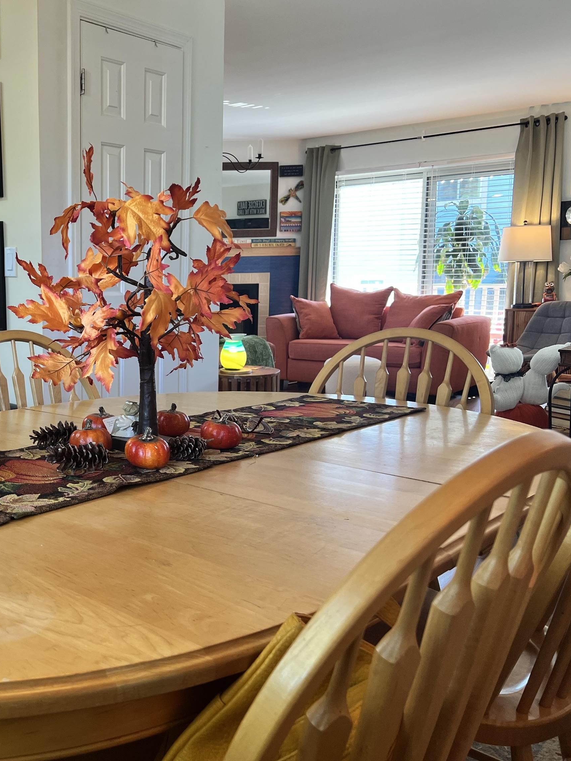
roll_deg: +1.0
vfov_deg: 52.6
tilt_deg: -9.8
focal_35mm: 35
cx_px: 60
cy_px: 378
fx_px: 770
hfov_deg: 38.0
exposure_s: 1/60
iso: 64
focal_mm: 5.7
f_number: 1.5
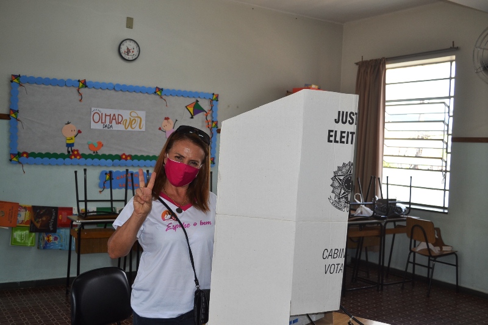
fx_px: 529
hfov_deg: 49.6
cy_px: 162
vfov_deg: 34.2
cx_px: 244
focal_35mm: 39
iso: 200
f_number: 4.2
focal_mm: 26
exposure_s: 1/125
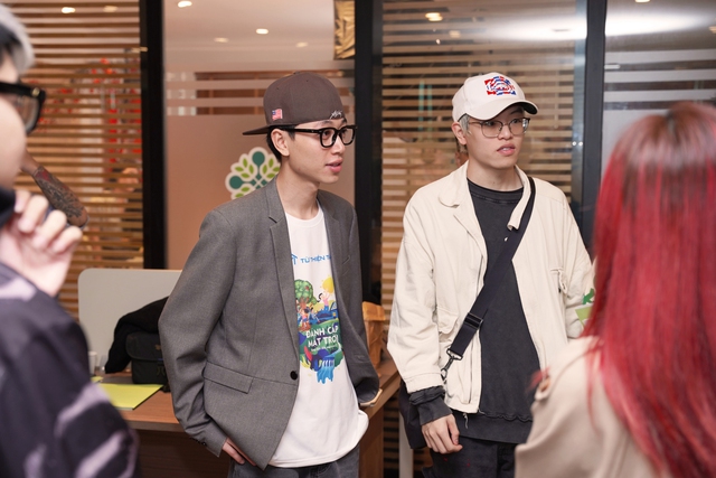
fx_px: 1392
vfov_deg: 19.5
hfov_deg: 28.8
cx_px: 358
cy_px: 239
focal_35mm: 70
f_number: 2.8
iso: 1000
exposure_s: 1/100
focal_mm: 70
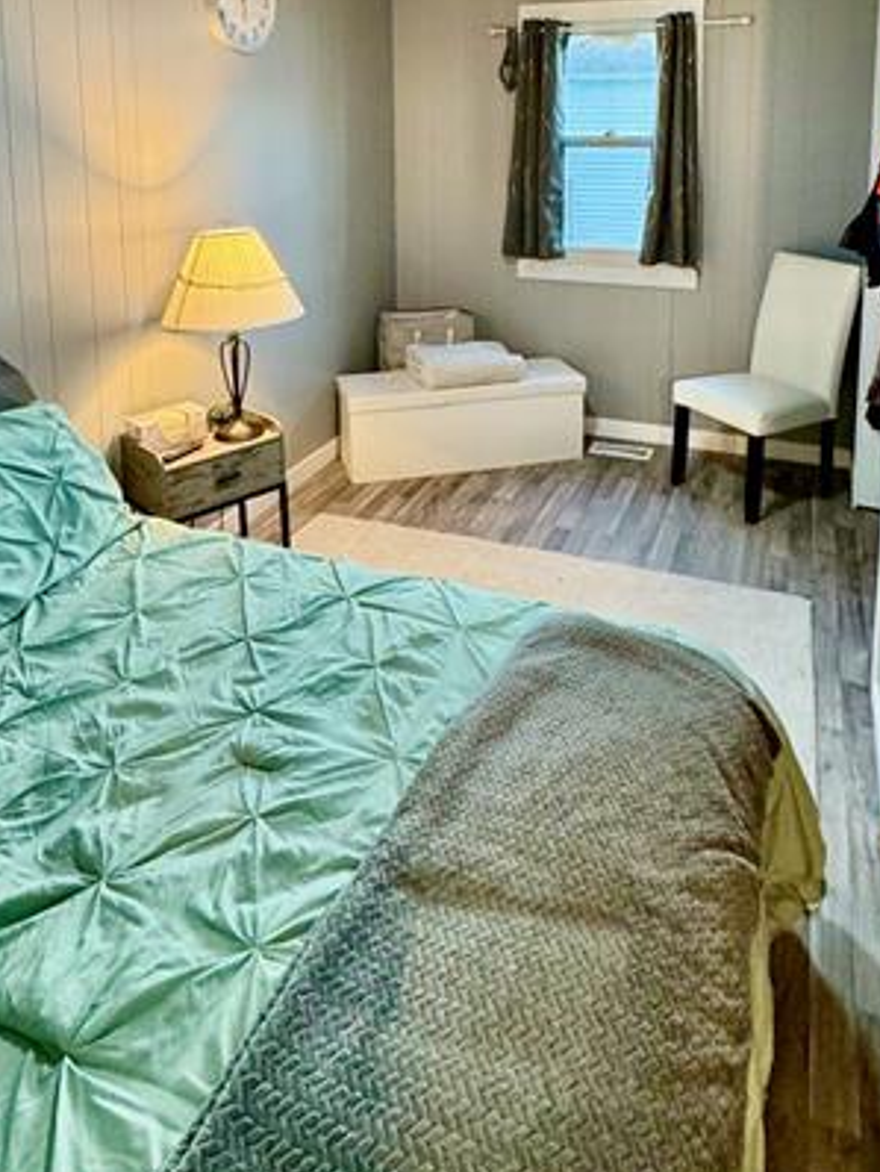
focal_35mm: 27
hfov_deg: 51.4
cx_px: 444
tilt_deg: -8.0
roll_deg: -0.1
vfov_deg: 59.8
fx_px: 914
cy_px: 224
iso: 400
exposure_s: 1/60
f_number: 2.2
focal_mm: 2.22
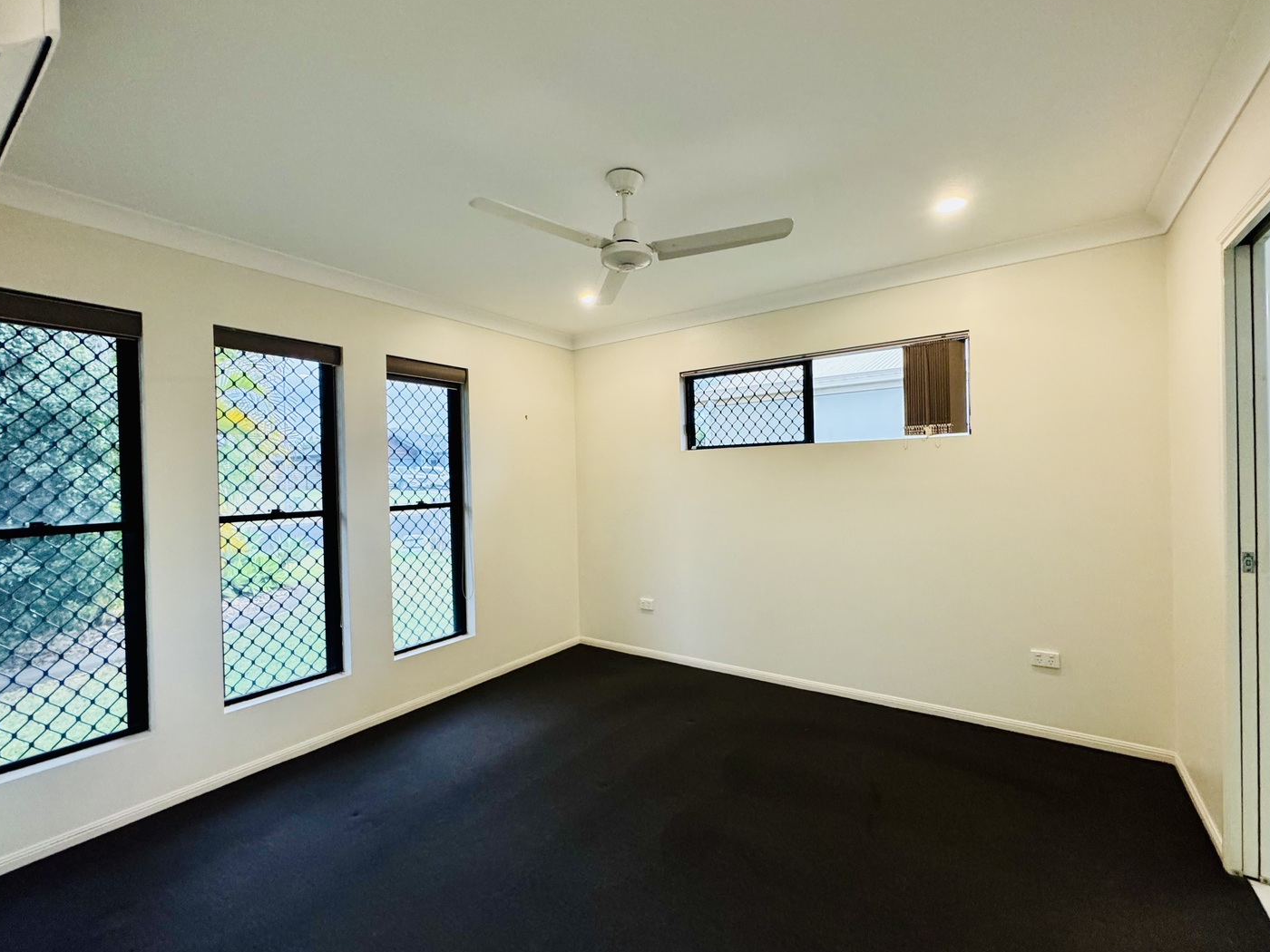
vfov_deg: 81.7
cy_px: 482
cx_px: 658
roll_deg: +1.6
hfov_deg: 98.1
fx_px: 550
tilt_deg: -0.3
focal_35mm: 15
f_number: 2.2
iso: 320
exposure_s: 1/100
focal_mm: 2.22
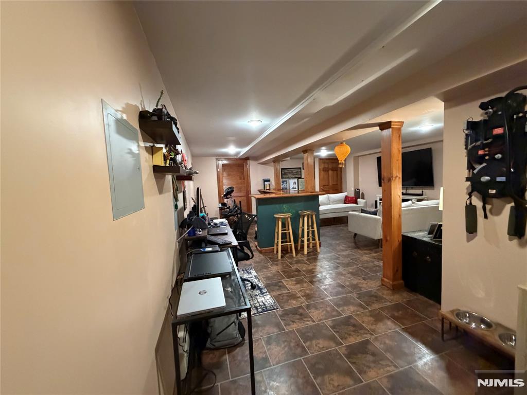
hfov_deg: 102.1
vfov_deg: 85.7
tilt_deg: -3.4
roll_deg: +3.1
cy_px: 198
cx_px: 264
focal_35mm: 14
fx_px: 213
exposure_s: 1/60
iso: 1000
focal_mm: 2.22
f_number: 2.2
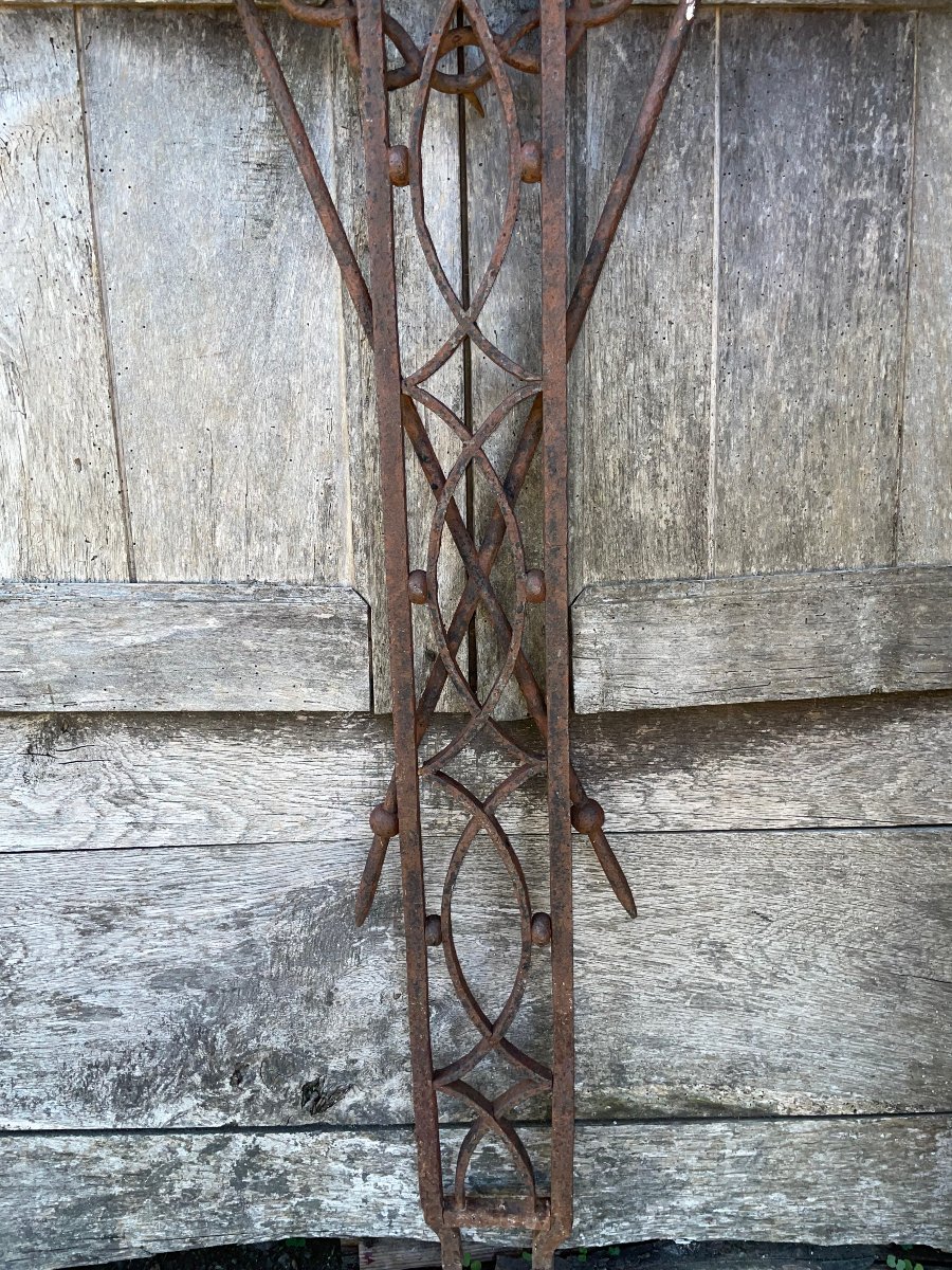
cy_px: 635
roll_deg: -0.5
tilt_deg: -30.1
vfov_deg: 67.3
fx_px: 953
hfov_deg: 53.1
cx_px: 476
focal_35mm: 26
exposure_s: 1/259
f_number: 1.6
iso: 32
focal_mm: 4.2
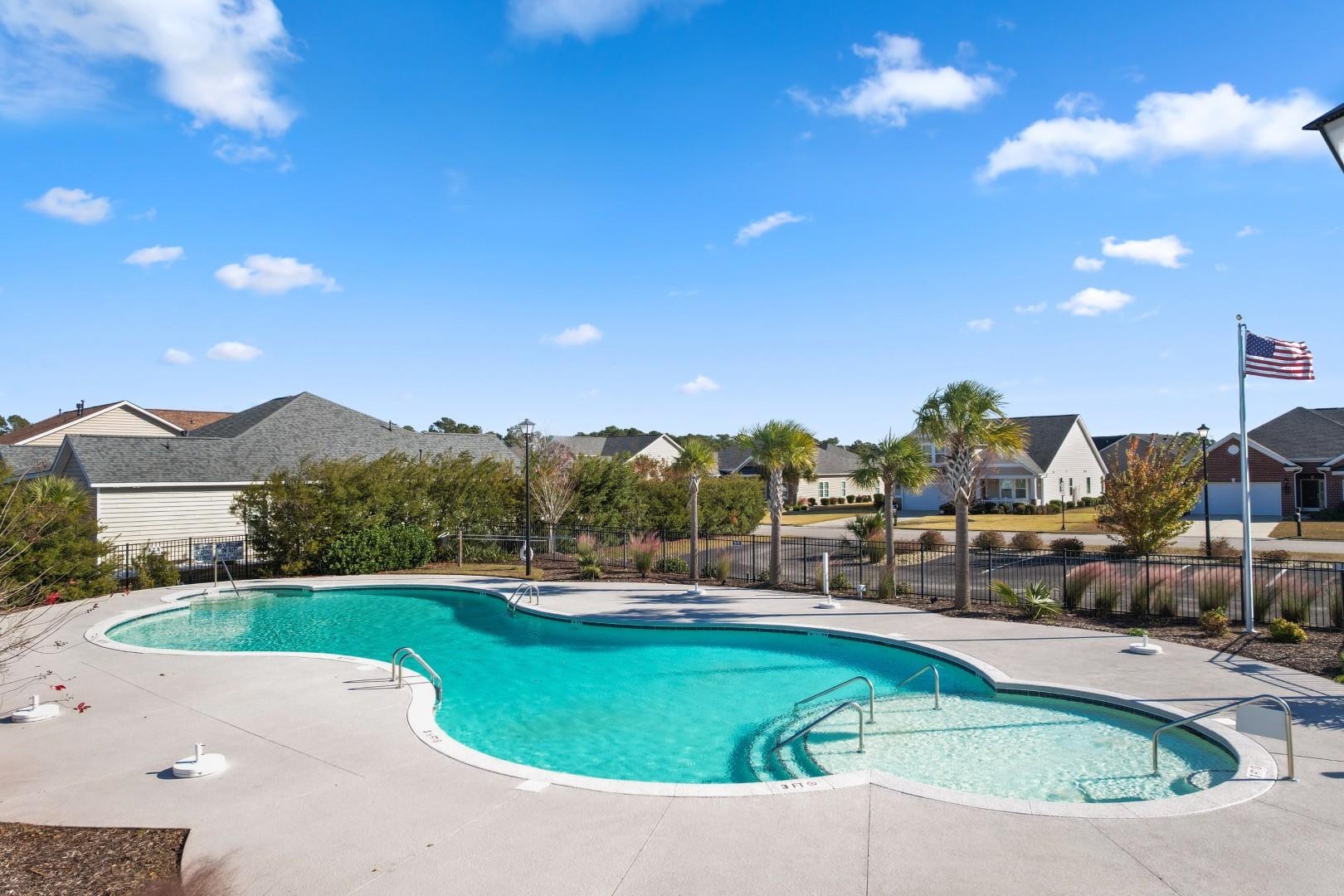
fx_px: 821
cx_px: 672
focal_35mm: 22
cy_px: 448
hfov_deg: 78.6
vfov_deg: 57.2
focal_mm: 8.38
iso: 100
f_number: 2.8
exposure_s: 1/180
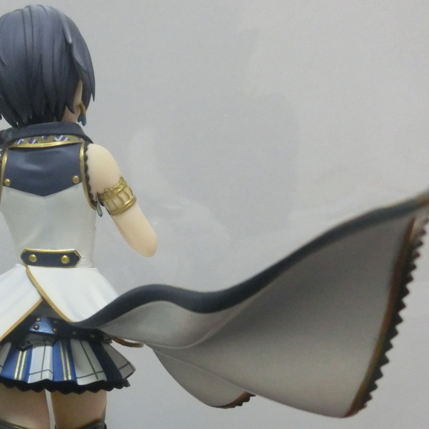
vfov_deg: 39.0
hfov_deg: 37.7
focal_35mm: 42
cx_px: 54
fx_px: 589
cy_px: 318
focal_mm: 4.24
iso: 800
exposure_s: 1/40
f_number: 3
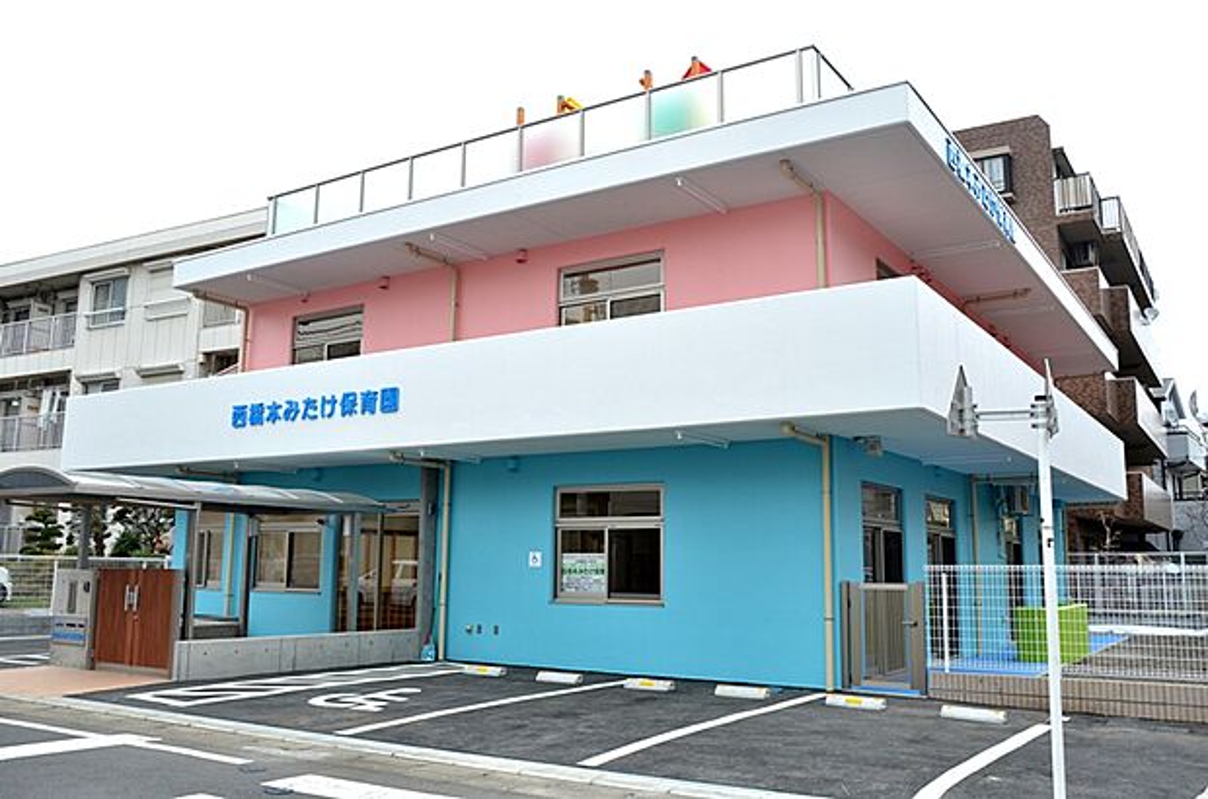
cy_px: 400
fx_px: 1004
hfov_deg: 62.1
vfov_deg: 43.4
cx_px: 604
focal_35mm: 30
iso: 250
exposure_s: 1/125
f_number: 5.6
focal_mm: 20
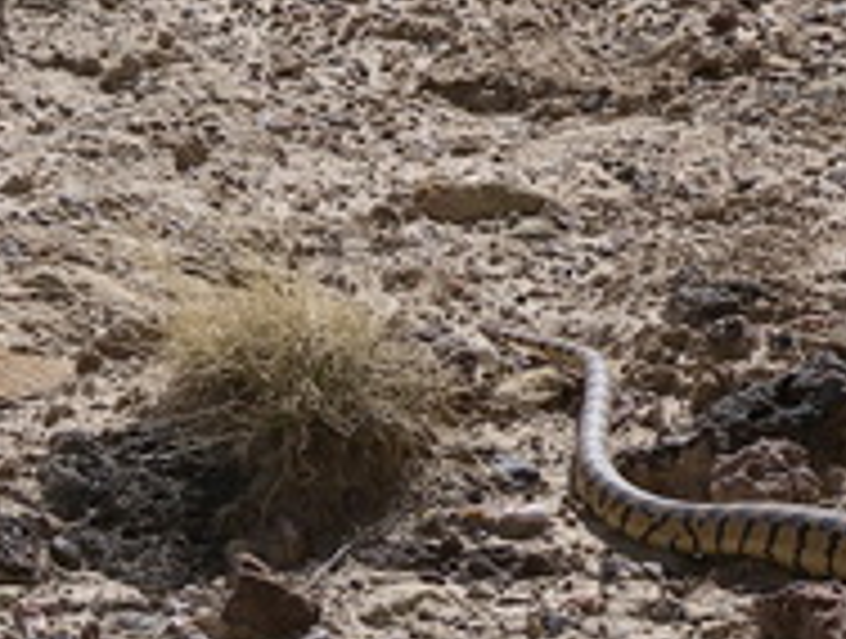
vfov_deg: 3.6
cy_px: 752
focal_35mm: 414
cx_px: -58
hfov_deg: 4.8
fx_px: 10144
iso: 80
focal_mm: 32.5
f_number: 5.6
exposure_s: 1/500
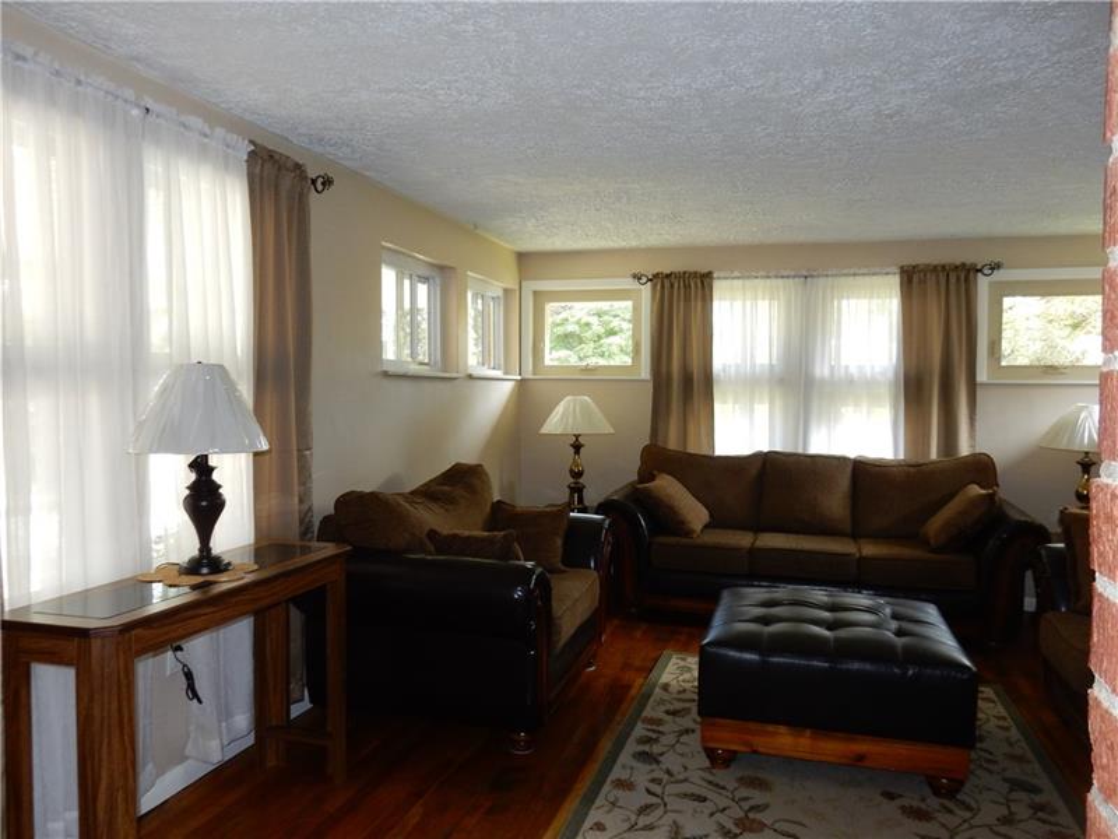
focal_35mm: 25
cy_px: 420
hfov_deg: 69.4
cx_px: 559
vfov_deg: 54.9
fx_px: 807
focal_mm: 4.5
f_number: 3.7
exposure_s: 1/30
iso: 200
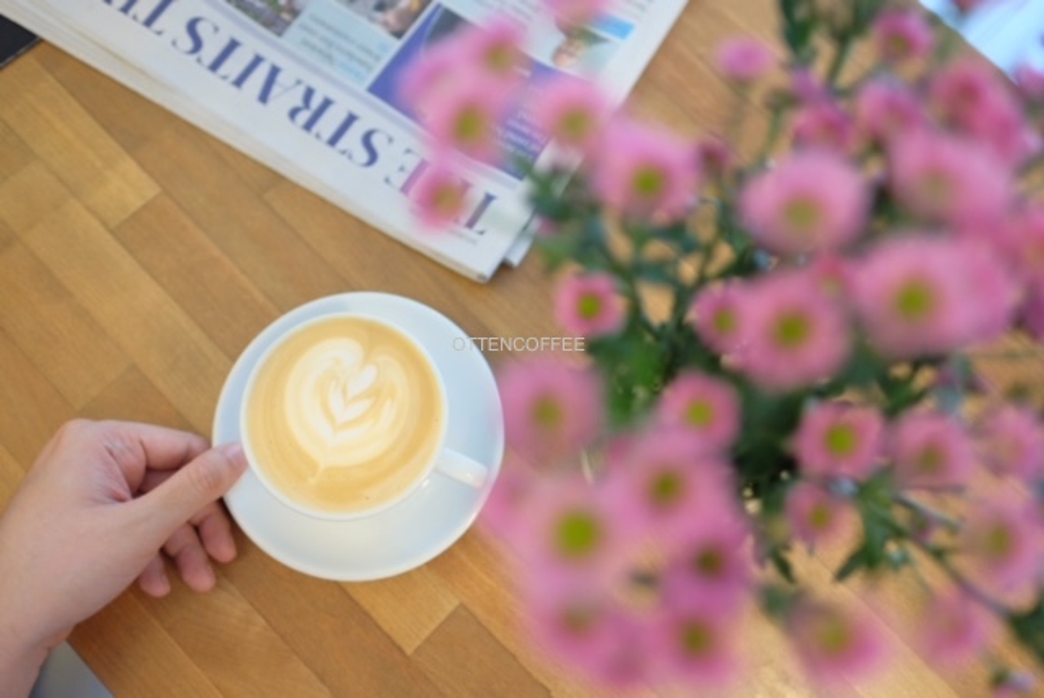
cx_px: 522
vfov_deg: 53.2
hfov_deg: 73.7
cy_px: 349
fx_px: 697
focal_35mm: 24
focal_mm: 16
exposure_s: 1/160
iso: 1000
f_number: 1.4
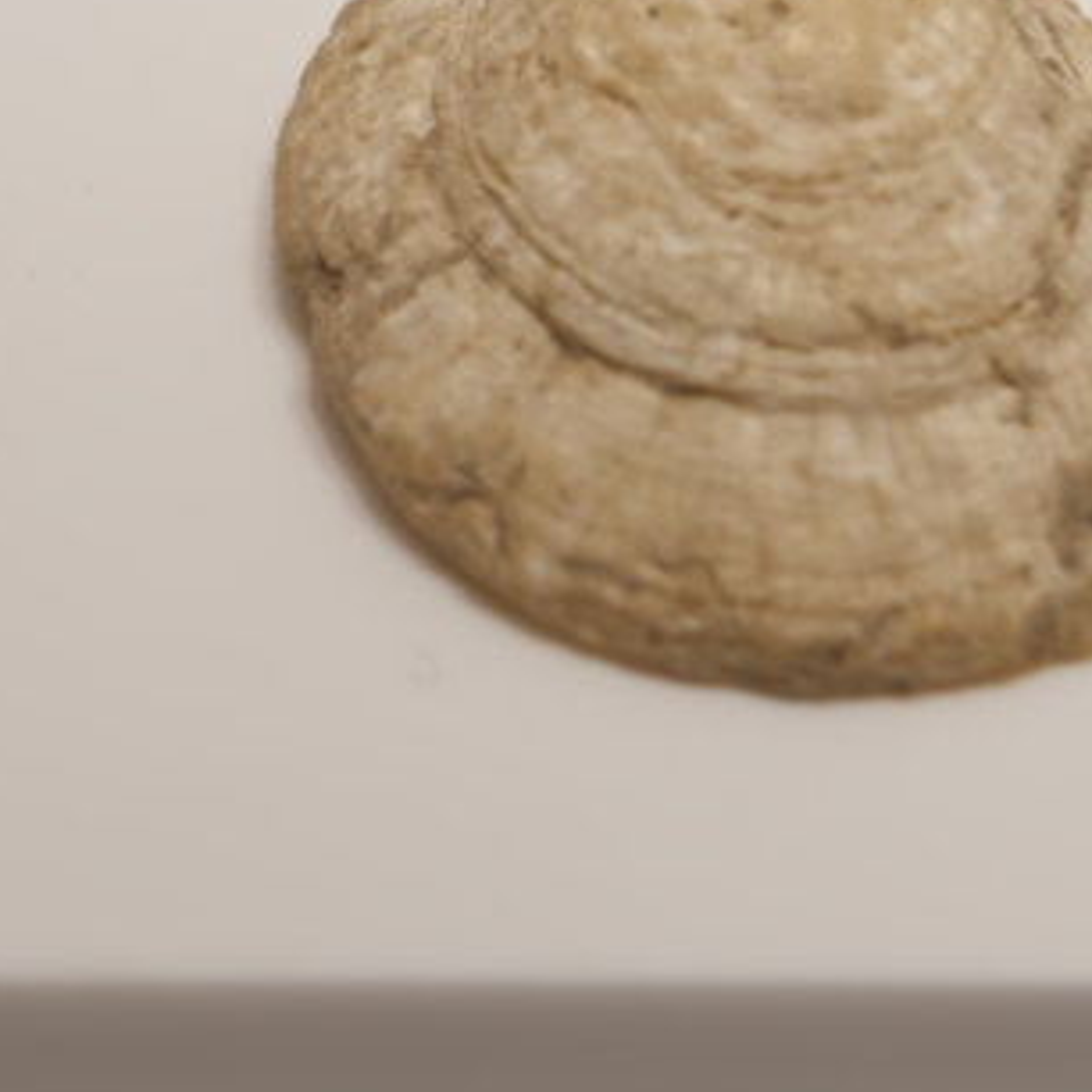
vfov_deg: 13.6
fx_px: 4568
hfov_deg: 13.0
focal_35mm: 128
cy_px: 337
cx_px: -478
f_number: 4.5
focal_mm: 30
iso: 100
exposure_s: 1/80
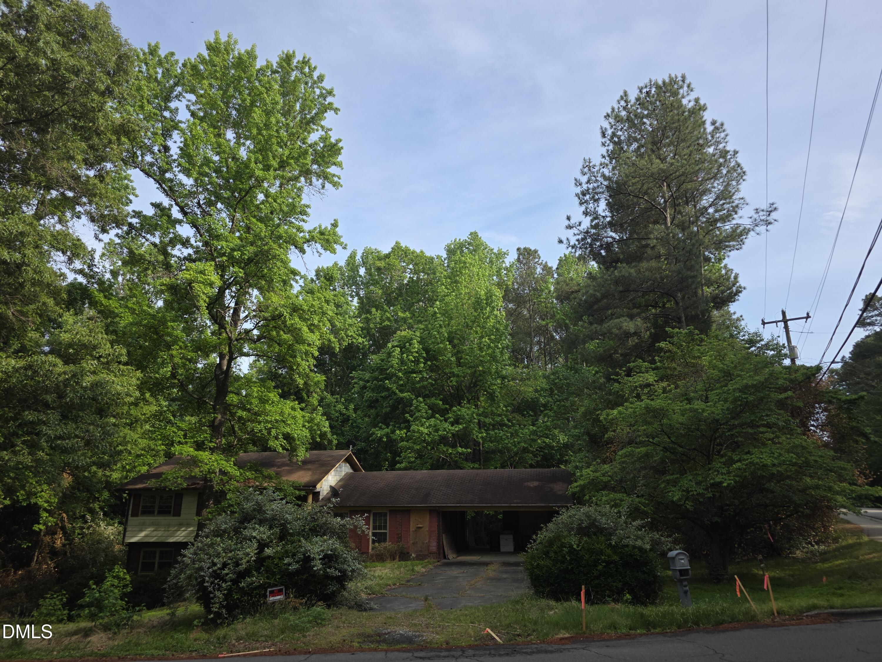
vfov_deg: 58.9
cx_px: 441
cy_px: 331
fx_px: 586
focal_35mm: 23
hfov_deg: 73.9
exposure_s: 1/2812
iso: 80
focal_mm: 6.3
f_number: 1.7
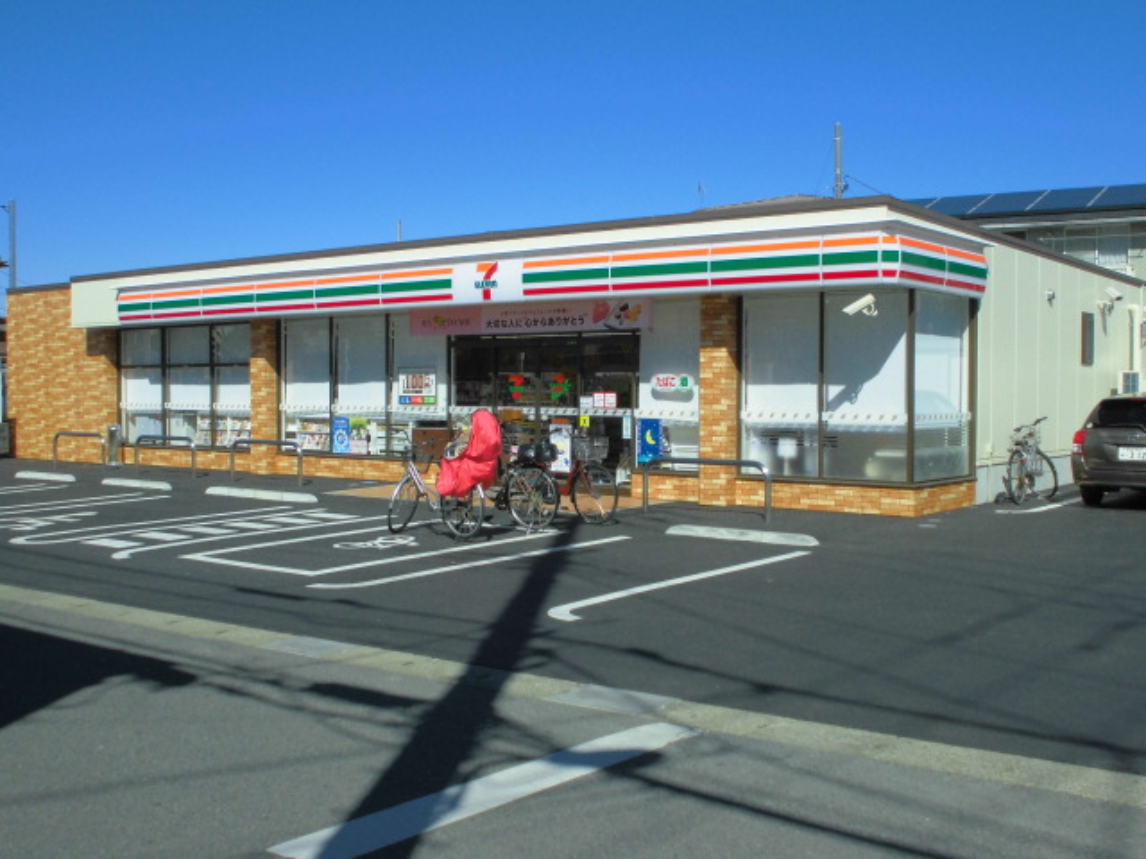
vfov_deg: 37.7
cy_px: 430
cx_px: 573
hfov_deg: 49.0
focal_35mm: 38
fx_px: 1258
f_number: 4.2
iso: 100
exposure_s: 1/640
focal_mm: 6.9
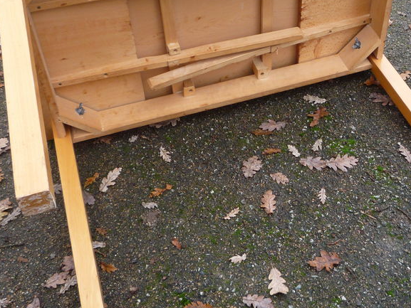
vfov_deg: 27.8
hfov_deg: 36.4
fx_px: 618
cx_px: 281
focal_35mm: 52
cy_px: 97
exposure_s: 1/60
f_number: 3.3
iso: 100
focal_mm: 5.2
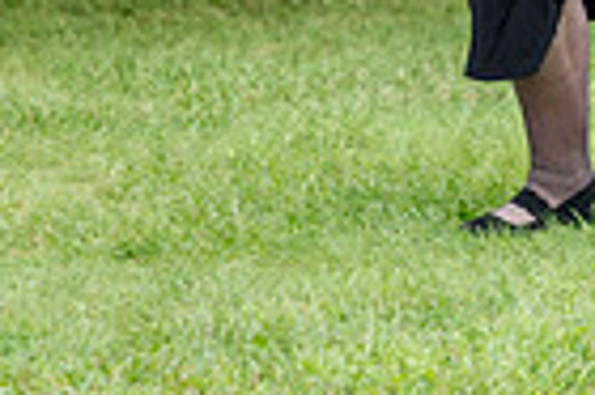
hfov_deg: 3.4
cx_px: 629
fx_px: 10004
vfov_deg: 2.3
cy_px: -240
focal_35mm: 606
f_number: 4.5
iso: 400
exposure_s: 1/400
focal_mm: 146
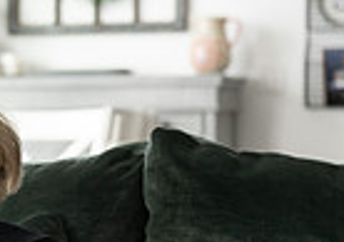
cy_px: 218
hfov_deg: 12.0
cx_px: -84
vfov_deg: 8.6
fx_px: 1594
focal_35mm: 164
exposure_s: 1/250
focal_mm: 37
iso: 200
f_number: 2.8
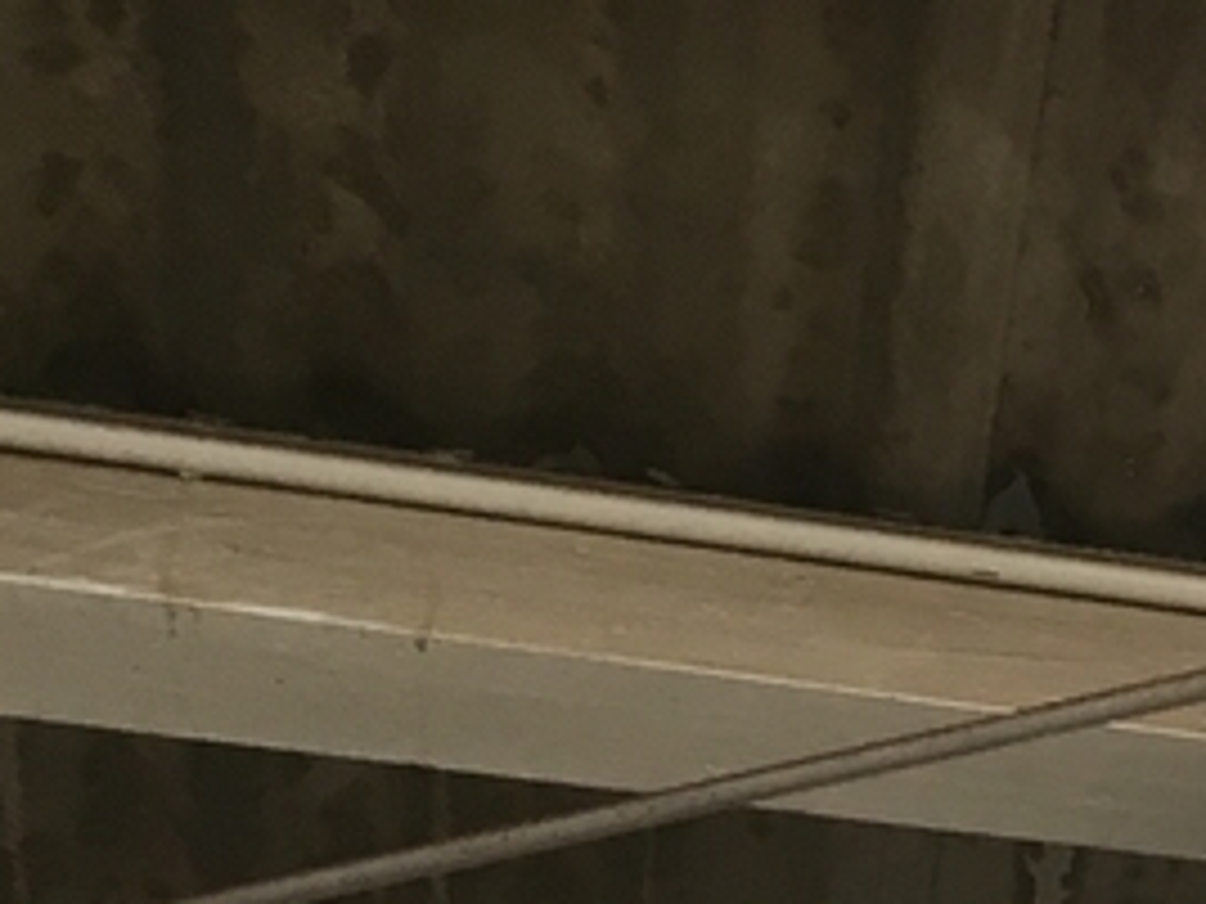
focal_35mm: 130
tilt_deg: +23.2
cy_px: 864
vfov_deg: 11.3
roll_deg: +2.3
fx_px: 4529
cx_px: 2462
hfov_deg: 13.0
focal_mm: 4.15
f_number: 2.2
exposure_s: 1/30
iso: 25
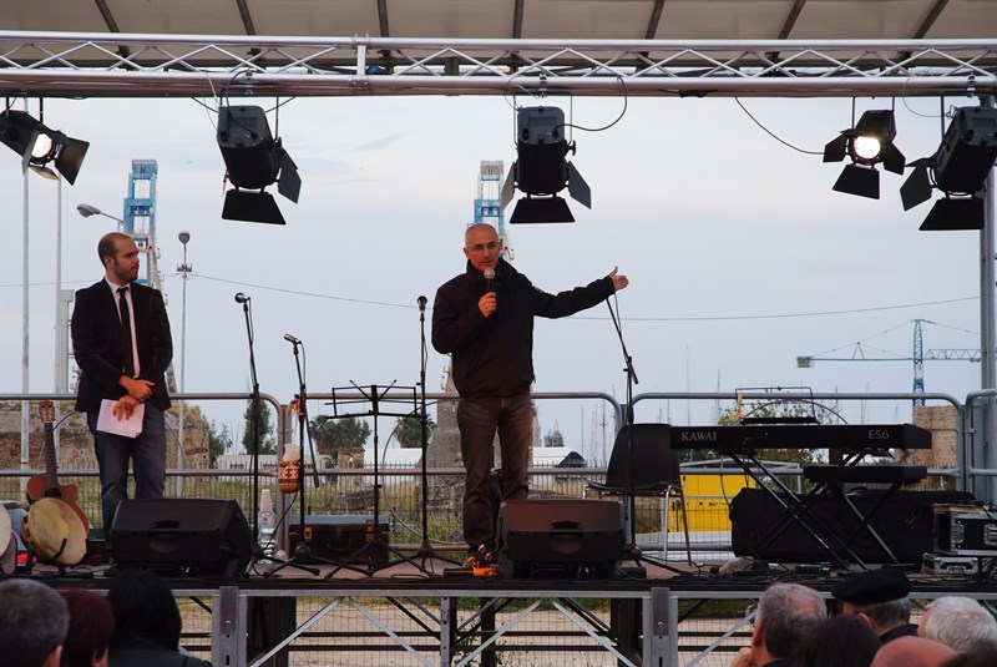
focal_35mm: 84
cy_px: 334
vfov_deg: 16.3
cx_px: 498
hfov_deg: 24.2
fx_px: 2328
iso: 400
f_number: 6.3
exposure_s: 1/50
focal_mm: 56
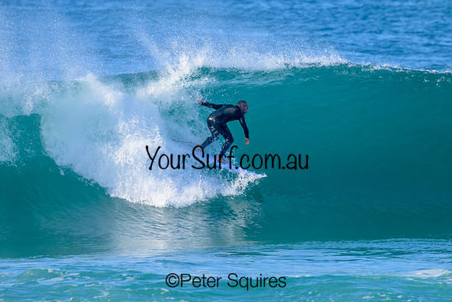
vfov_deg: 1.7
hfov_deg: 2.5
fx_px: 10349
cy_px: 151
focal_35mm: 824
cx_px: 226
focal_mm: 800
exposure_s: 1/2000
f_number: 11
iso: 2500
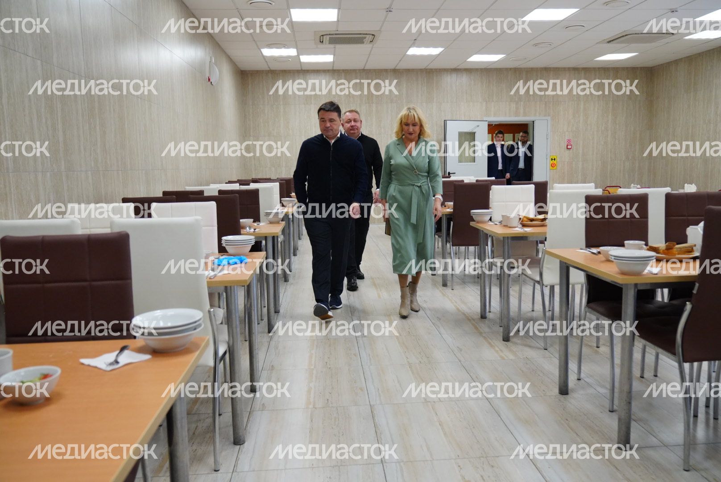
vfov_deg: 45.0
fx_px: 581
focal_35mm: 29
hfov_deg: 63.6
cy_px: 241
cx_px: 360
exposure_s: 1/400
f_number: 4
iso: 3200
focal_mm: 29
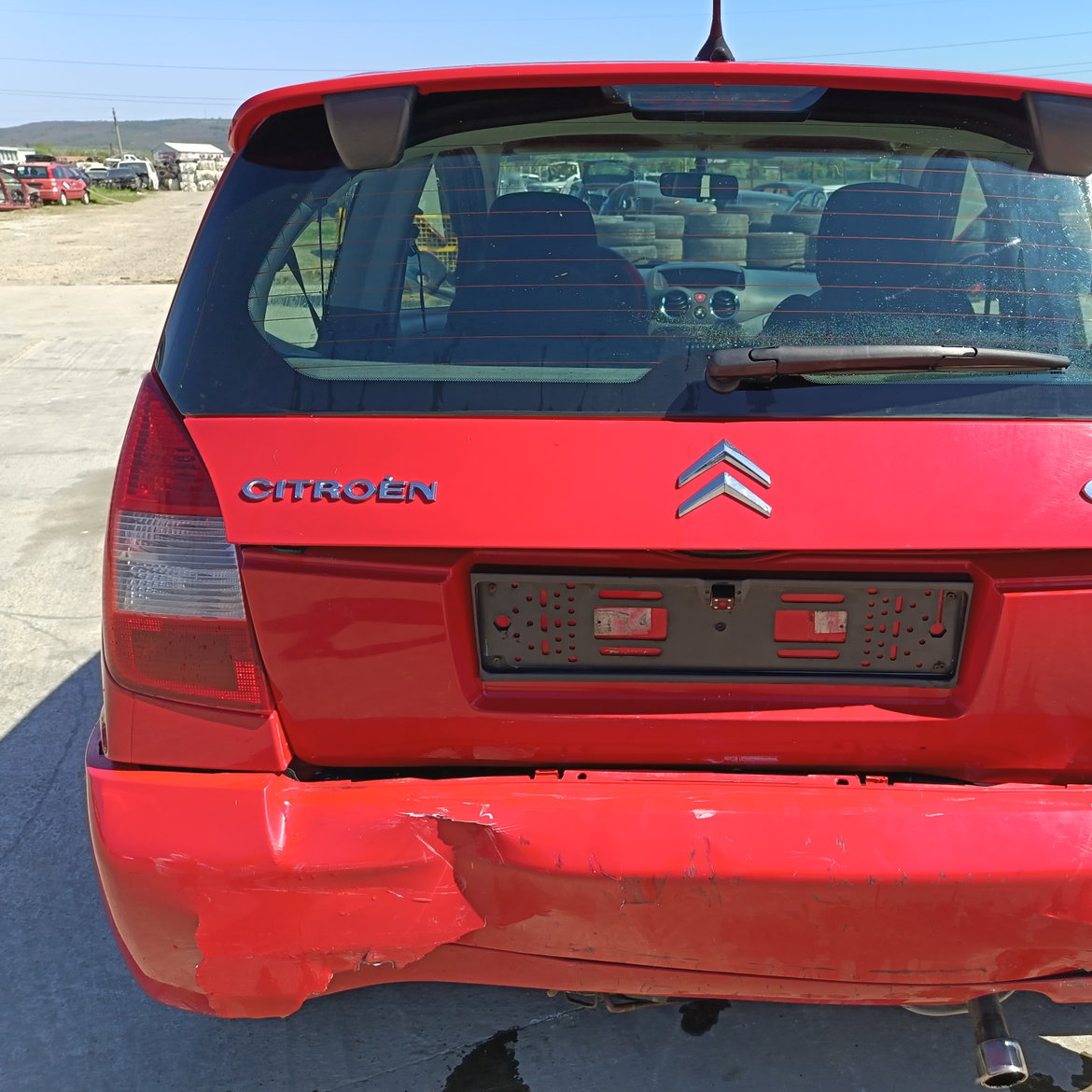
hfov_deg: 54.7
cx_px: 709
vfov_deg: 55.6
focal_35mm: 29
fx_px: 1035
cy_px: 558
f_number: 1.75
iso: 100
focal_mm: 5.25
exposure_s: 1/365
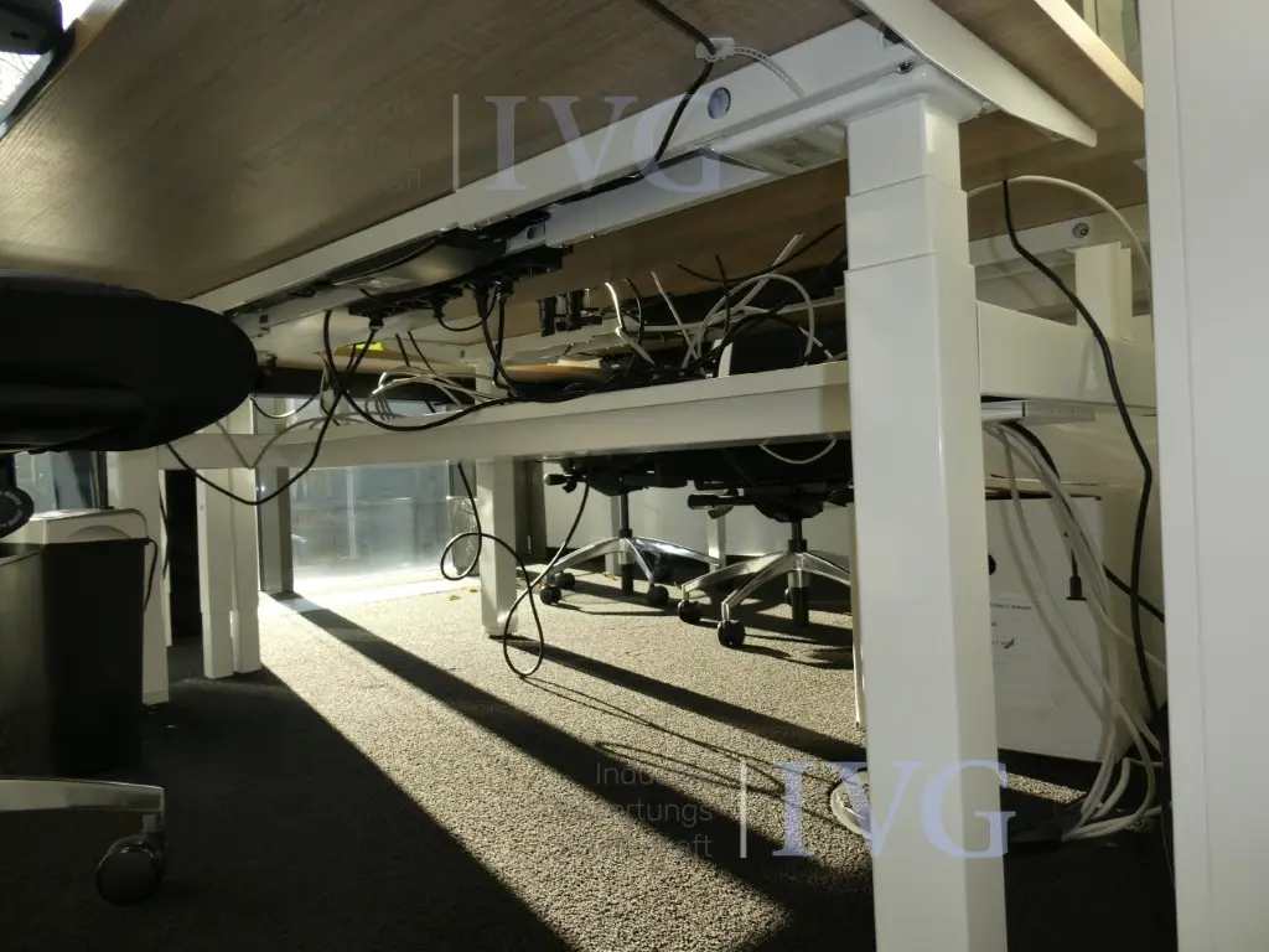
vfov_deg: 56.8
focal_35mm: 24
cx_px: 634
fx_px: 880
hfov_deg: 71.6
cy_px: 476
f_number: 3.3
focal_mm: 4.3
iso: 80
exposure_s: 1/200
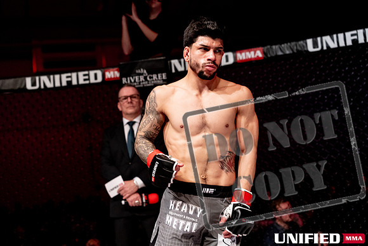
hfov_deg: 39.6
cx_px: 184
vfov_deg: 27.0
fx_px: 511
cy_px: 123
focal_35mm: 50
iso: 2500
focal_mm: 50
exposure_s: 1/640
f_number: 2.8
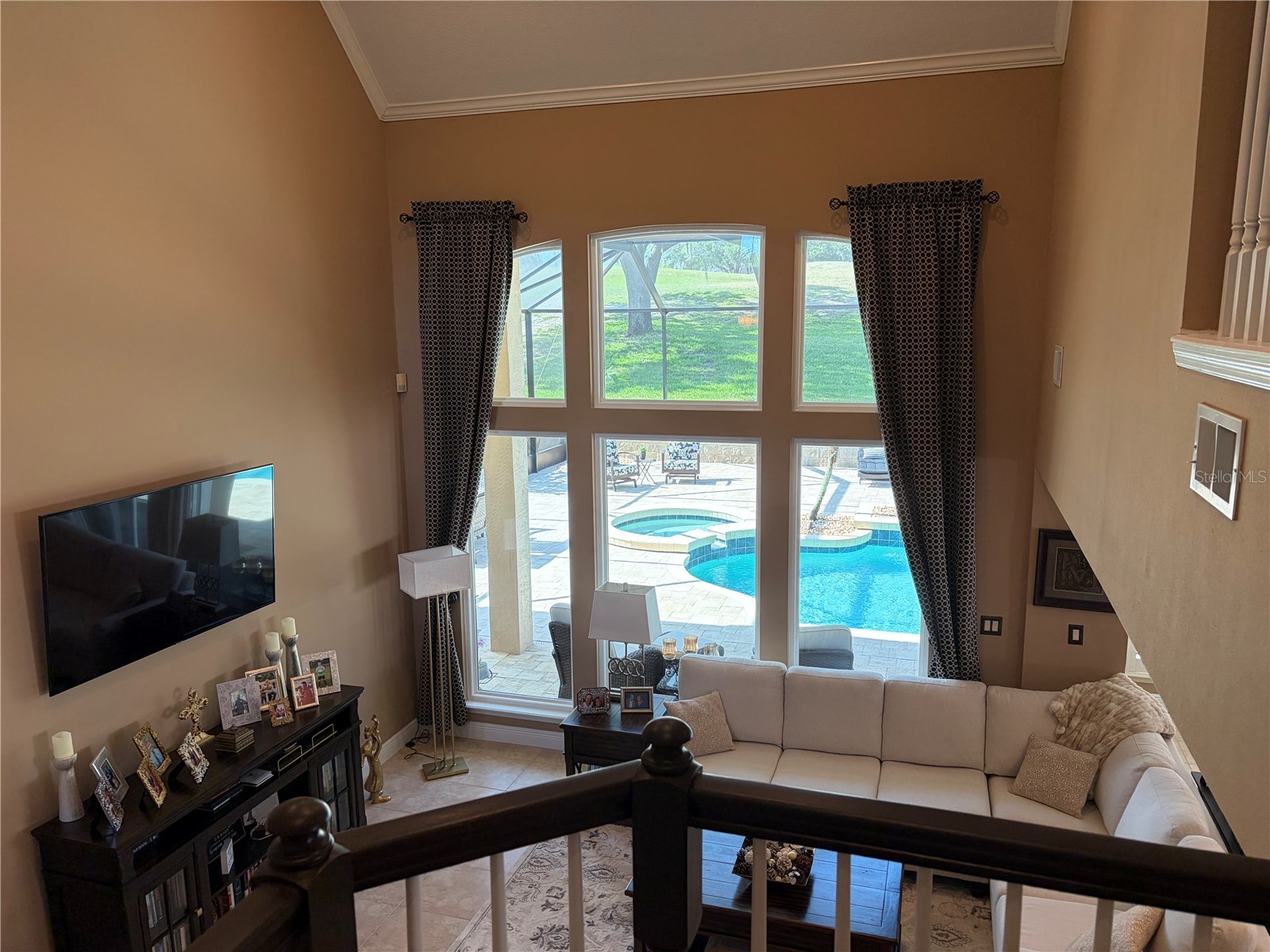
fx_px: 954
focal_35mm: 26
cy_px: 476
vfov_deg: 53.1
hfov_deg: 67.3
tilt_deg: -10.3
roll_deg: +1.1
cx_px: 635
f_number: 1.6
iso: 125
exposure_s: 1/208
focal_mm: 5.96
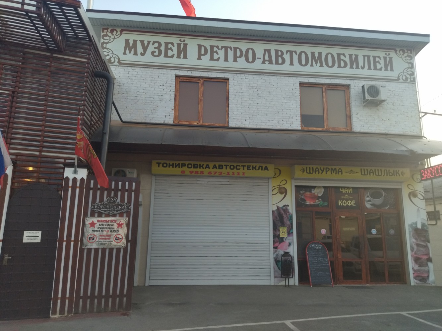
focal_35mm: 27
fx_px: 345
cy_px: 166
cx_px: 221
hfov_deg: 65.3
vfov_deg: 51.4
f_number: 1.79
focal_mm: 4.74
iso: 99
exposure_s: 1/476
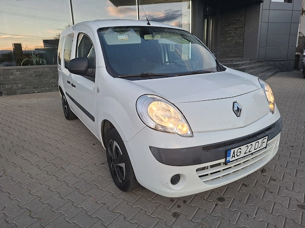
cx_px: 152
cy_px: 114
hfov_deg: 73.9
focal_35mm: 23
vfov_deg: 58.9
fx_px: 203
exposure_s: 1/100
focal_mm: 5.54
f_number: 1.8
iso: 64
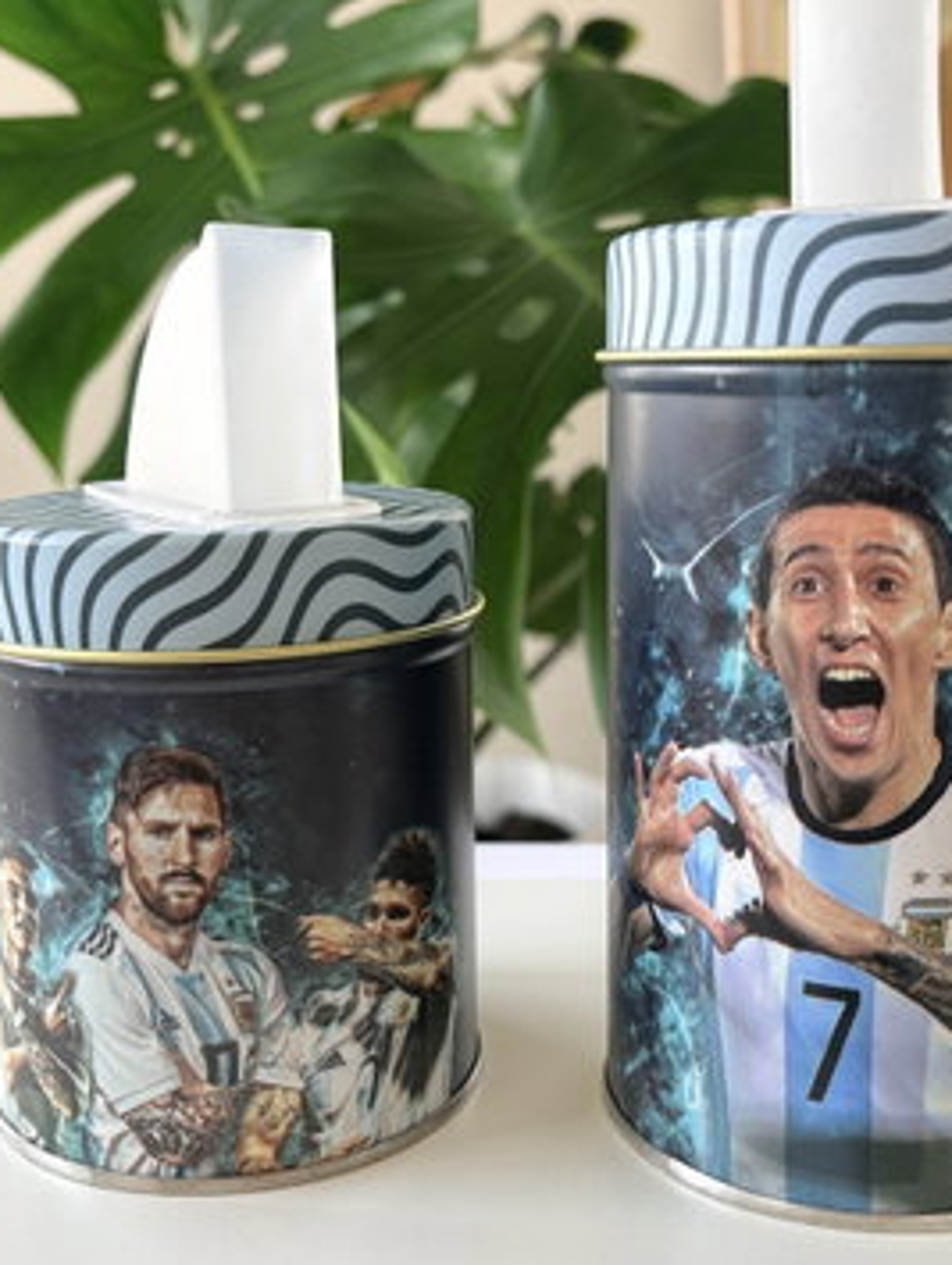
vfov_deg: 47.8
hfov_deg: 36.8
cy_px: 632
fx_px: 1428
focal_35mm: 39
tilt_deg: -9.9
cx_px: 549
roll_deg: -0.9
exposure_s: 1/122
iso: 80
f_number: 1.6
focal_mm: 5.96
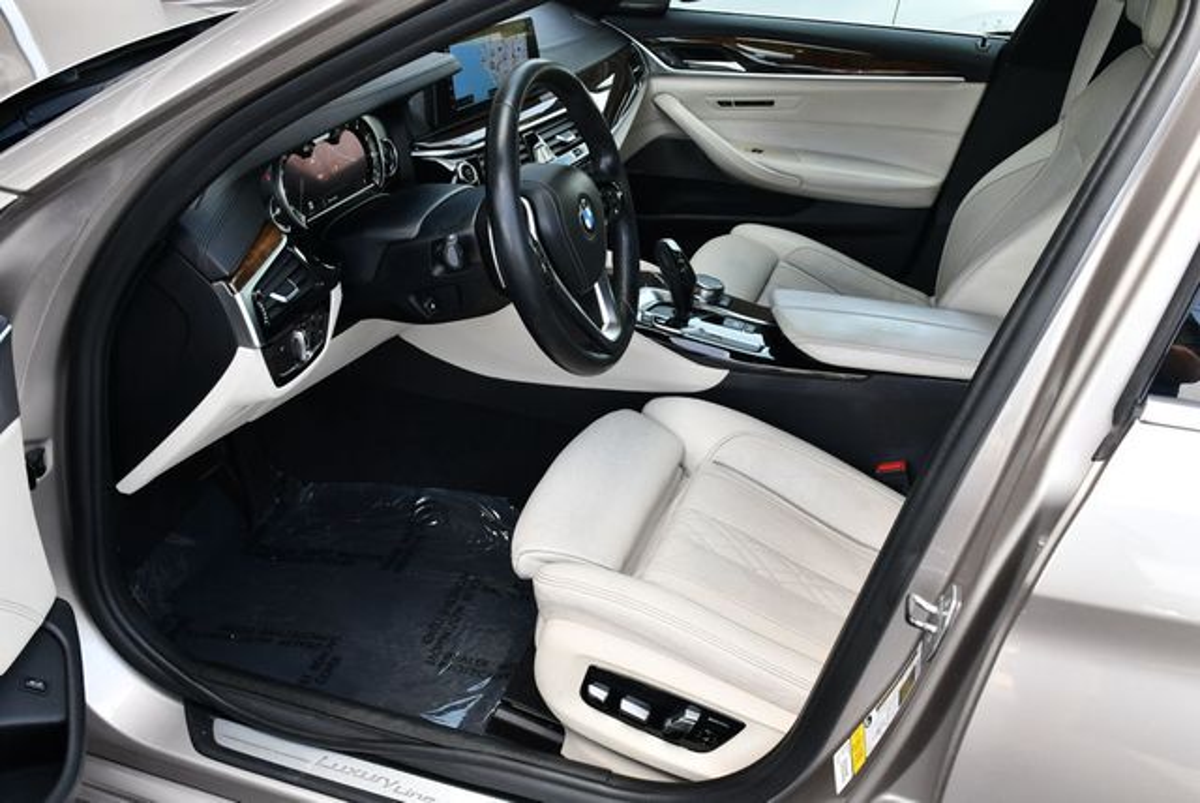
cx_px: 600
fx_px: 1201
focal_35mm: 36
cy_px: 402
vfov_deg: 36.9
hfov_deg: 53.1
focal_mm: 18
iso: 400
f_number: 5.6
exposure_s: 1/250
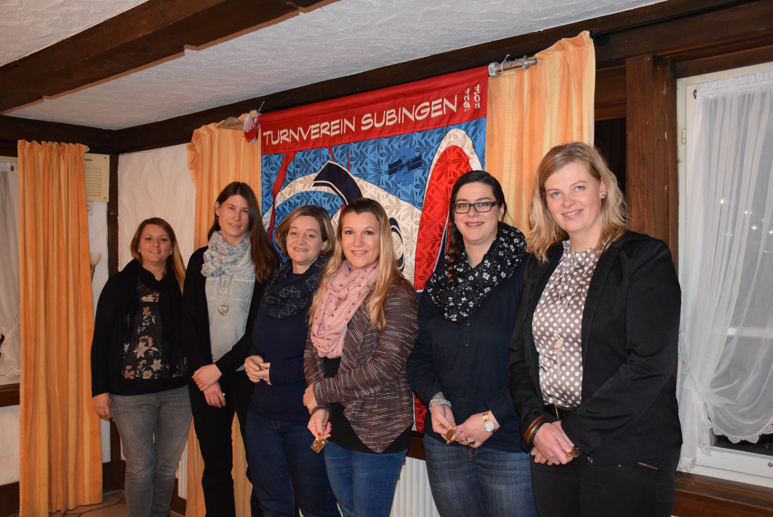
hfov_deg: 55.1
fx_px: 741
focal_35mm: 34
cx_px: 386
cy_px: 258
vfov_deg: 38.4
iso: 3200
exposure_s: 1/60
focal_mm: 23
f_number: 3.8
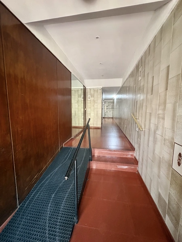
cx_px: 91
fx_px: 98
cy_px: 121
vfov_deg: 102.1
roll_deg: -0.7
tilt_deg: -5.6
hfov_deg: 85.7
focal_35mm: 14
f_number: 2.2
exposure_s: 1/40
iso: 1000
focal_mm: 2.22
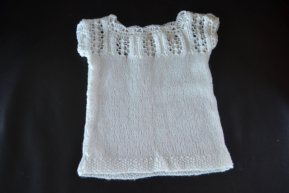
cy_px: 96
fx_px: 241
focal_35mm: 30
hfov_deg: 61.9
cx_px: 144
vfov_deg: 43.6
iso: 400
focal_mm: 20
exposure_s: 1/60
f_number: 4
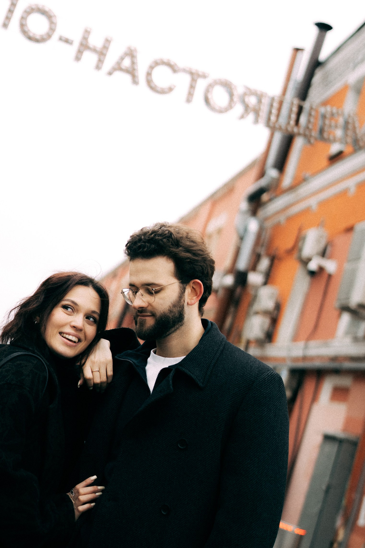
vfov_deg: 31.9
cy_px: 311
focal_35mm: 63
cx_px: 132
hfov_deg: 21.5
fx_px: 958
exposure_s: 1/4000
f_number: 1.4
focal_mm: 35
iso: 320
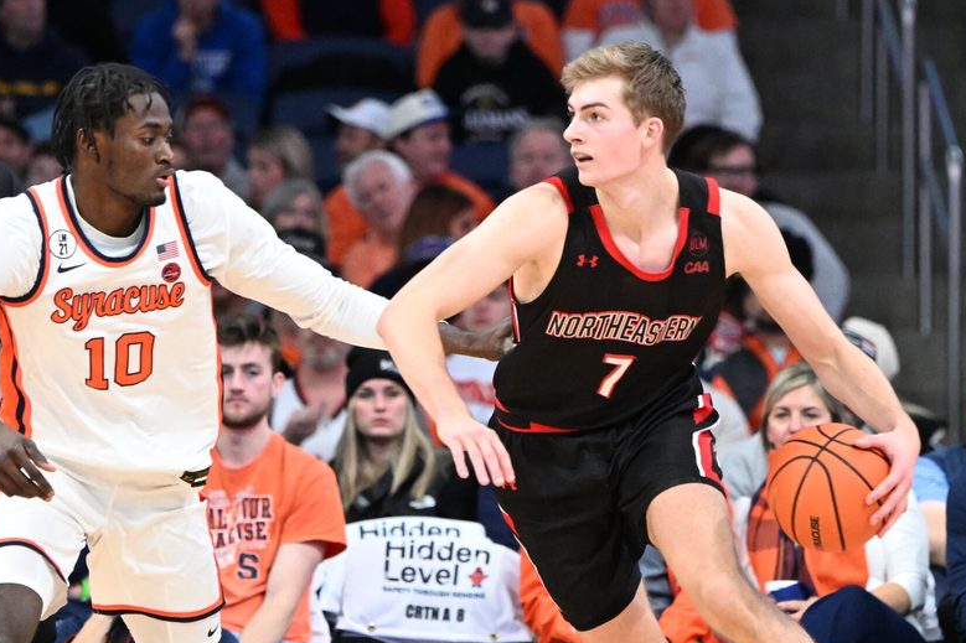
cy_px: 455
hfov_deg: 4.6
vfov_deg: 3.1
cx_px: 451
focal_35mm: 450
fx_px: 12072
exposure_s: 1/1250
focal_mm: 195
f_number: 3.2
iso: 4000
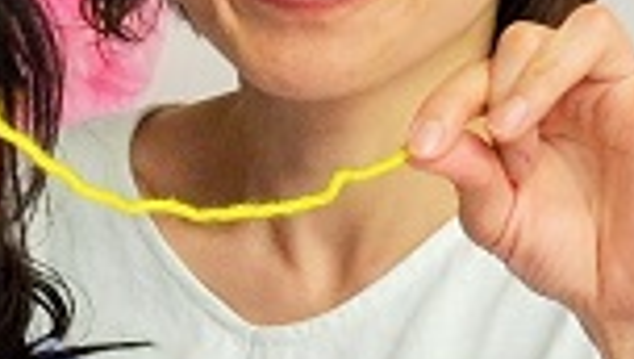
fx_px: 3502
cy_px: 906
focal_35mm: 208
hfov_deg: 9.6
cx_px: -672
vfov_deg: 5.6
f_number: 4.5
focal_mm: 18
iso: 400
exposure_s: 1/80
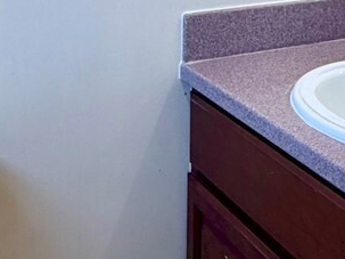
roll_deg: -0.6
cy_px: -135
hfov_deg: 25.5
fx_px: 737
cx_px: 313
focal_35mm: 74
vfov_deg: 17.7
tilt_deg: -1.4
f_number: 2.2
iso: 80
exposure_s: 1/120
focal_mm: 2.22
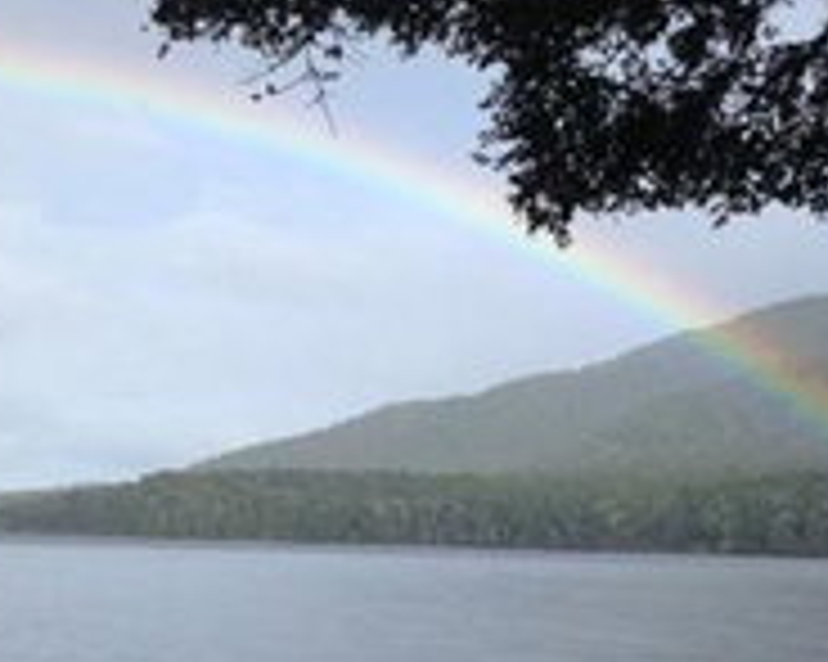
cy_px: 516
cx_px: -140
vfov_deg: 18.1
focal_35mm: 84
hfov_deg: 21.3
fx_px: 2057
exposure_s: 1/935
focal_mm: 3.3
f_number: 2.4
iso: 32
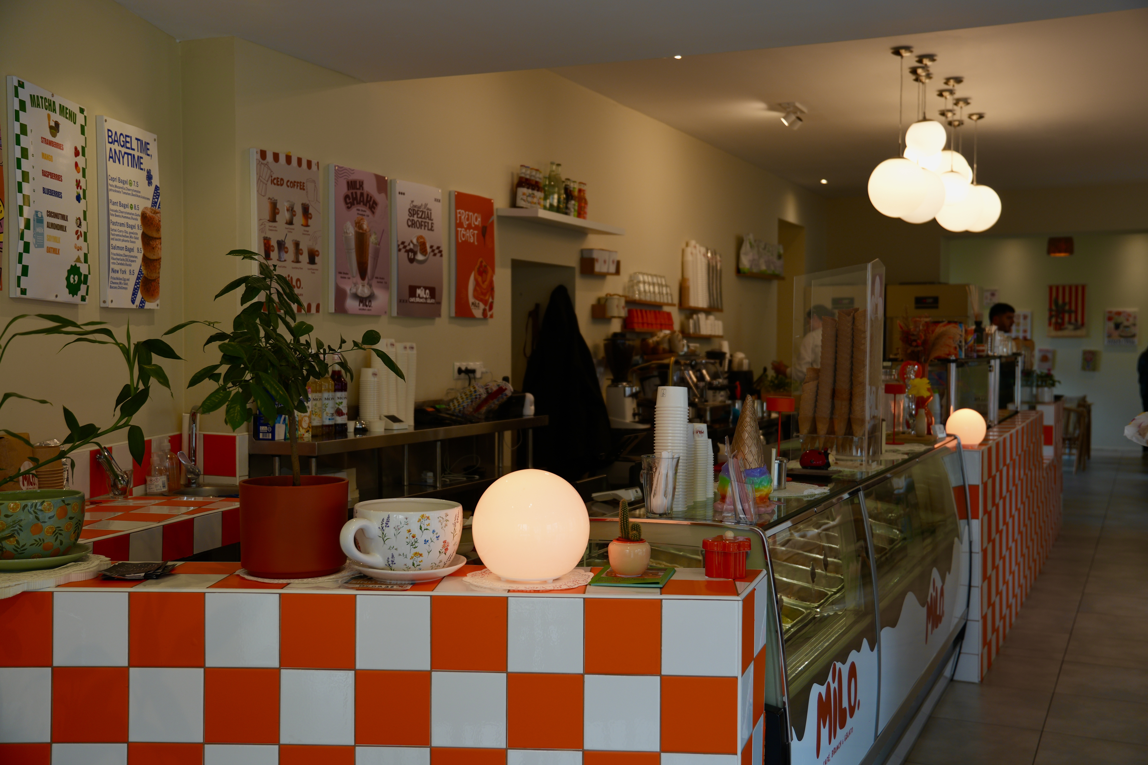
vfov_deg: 34.2
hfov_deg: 49.6
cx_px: 574
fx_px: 1244
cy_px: 382
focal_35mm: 39
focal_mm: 26
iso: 100
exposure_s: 1/60
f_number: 2.8
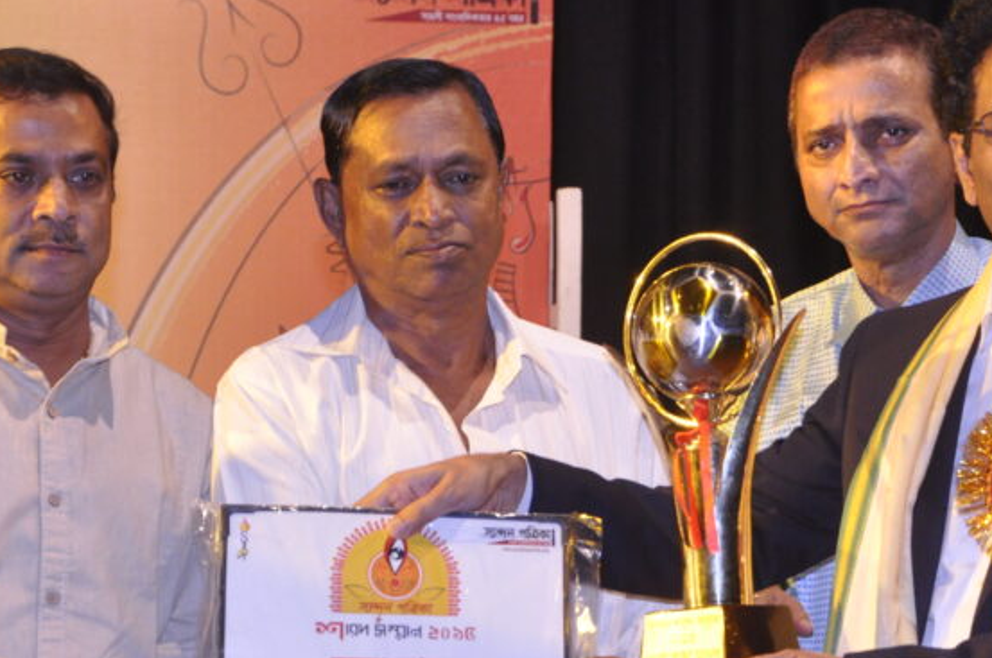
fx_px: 3437
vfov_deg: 10.9
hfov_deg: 16.4
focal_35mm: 125
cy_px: 423
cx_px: 612
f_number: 7.1
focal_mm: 45
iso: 1250
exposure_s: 1/50
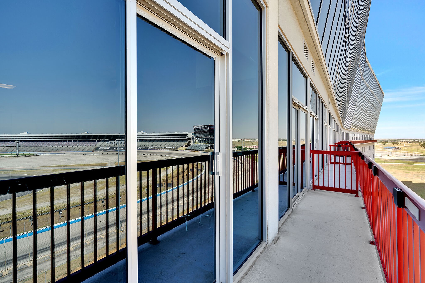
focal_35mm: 16
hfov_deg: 96.7
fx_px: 189
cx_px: 212
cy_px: 142
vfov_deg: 73.7
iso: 100
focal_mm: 16
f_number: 7.1
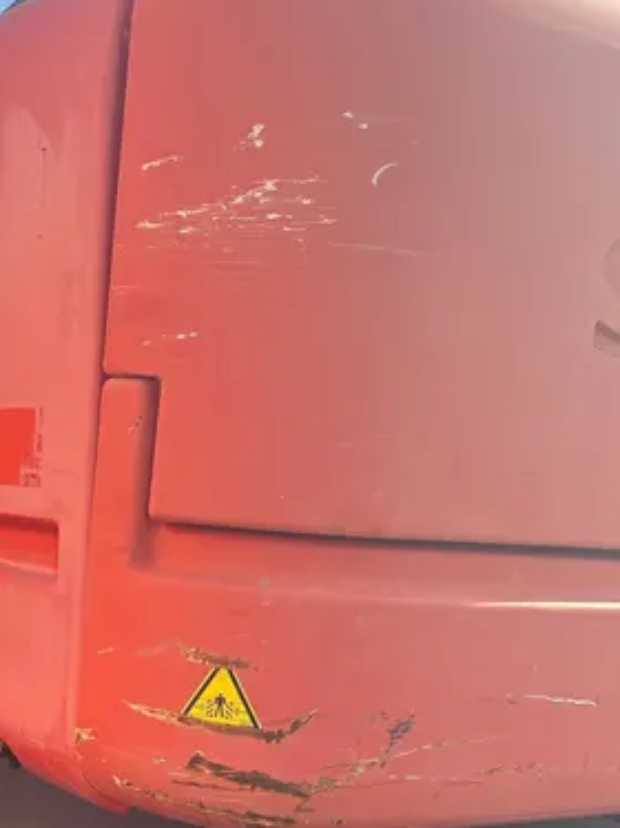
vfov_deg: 36.3
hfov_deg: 27.6
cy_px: 661
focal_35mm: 51
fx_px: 1219
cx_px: 69
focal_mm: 5.7
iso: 50
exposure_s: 1/2165
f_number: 1.5
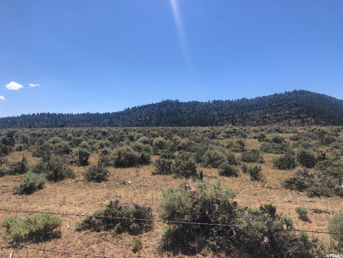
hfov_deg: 63.4
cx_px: 172
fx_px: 277
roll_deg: +2.5
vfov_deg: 49.7
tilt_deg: -1.1
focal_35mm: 28
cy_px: 129
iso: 20
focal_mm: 3.99
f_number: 1.8
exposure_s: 1/2024
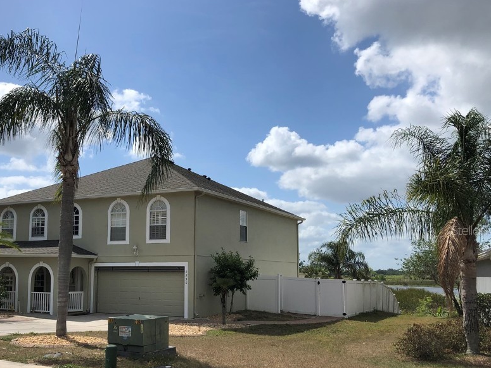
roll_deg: +0.7
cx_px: 186
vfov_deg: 38.4
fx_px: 525
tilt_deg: +5.0
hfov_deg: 49.7
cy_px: 230
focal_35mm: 37
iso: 20
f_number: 1.8
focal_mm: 3.99
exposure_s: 1/3745
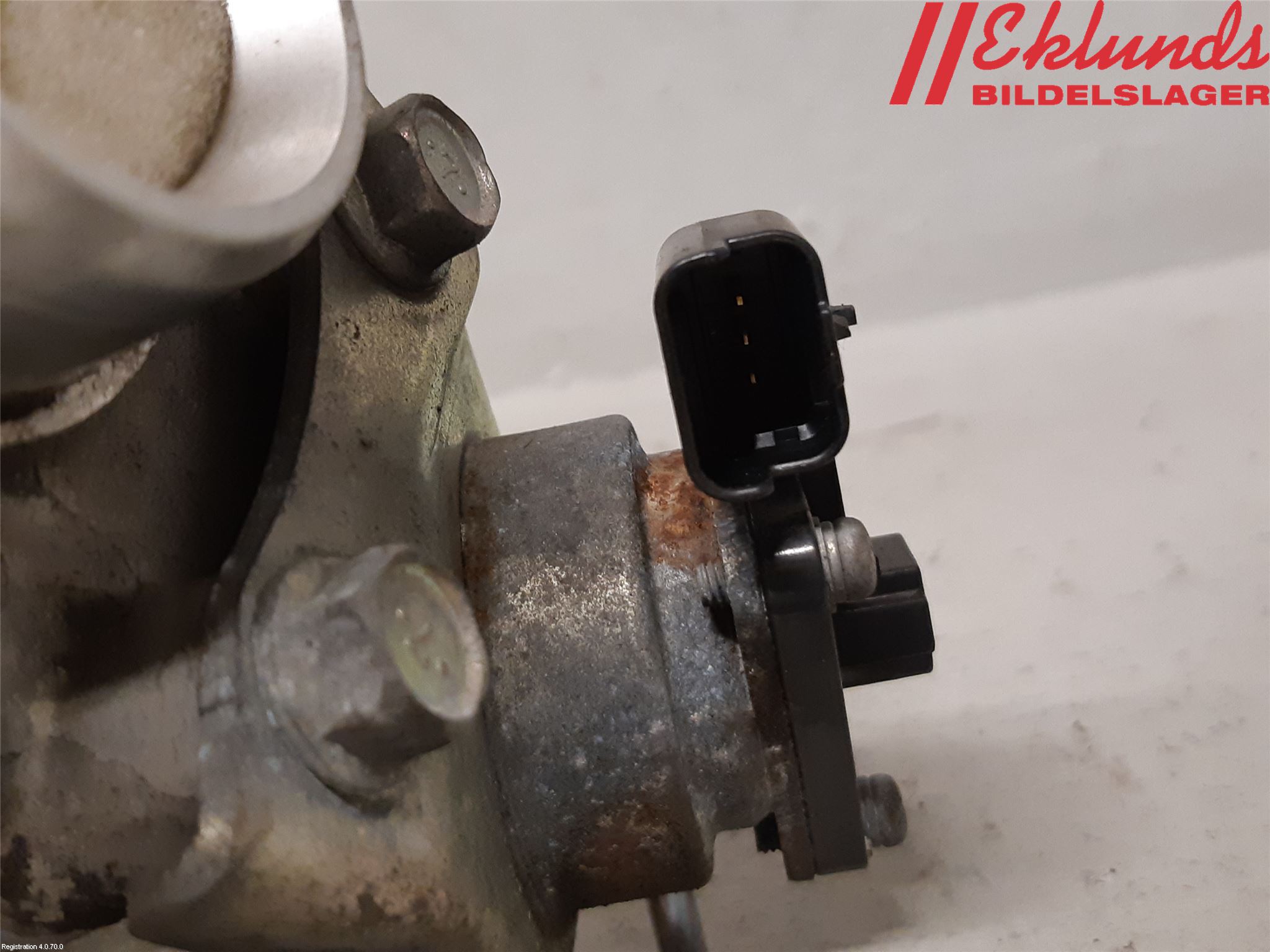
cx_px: 635
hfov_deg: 67.3
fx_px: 954
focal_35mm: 26
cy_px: 476
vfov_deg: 53.1
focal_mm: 3.93
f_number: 1.7
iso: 200
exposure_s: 1/50
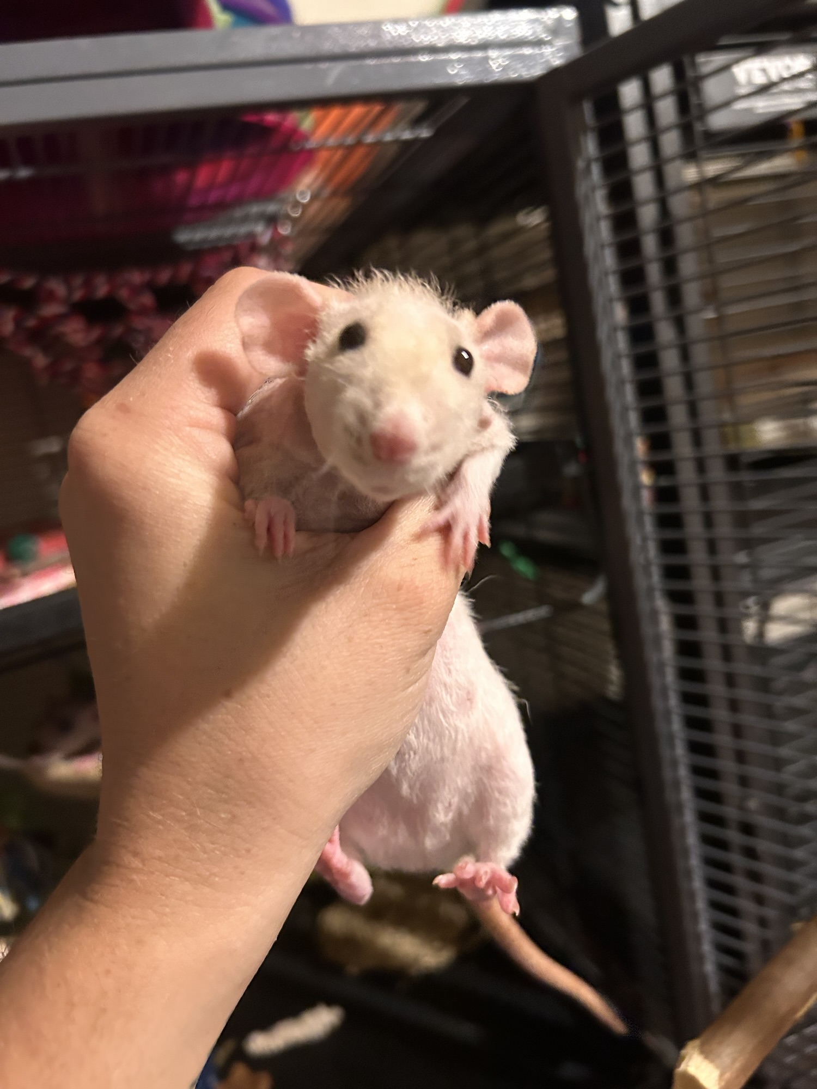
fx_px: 818
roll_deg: +11.4
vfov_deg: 67.3
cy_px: 544
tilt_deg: -10.1
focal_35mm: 26
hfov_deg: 53.1
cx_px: 408
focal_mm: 5.7
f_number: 1.5
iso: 500
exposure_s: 1/40
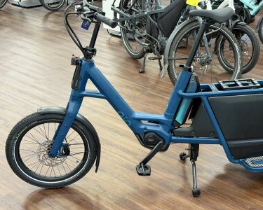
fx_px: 467
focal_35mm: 60
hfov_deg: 31.3
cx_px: 166
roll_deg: -1.6
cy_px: 102
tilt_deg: -23.1
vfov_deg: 25.4
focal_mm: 6.76
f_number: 1.78
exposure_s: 1/50
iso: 160
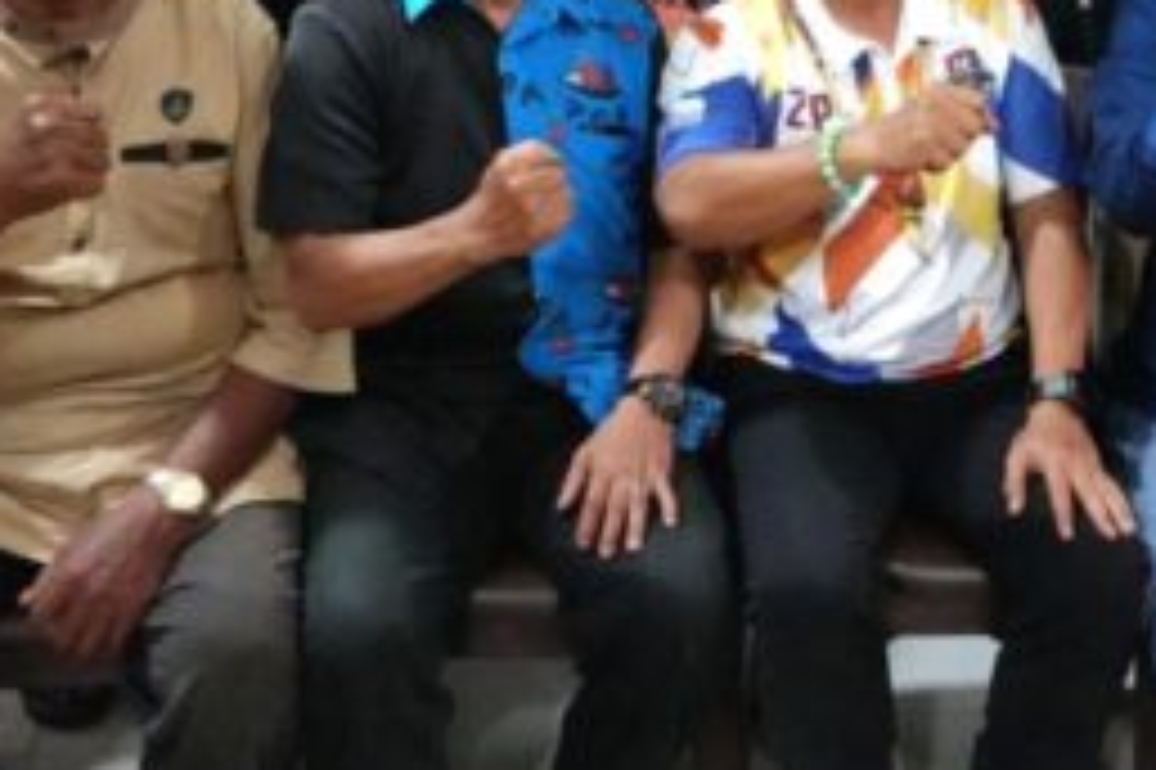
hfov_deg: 31.8
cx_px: 864
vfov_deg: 21.2
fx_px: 1990
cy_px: 29
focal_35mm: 62
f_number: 6.3
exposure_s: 1/100
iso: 16000
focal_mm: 24
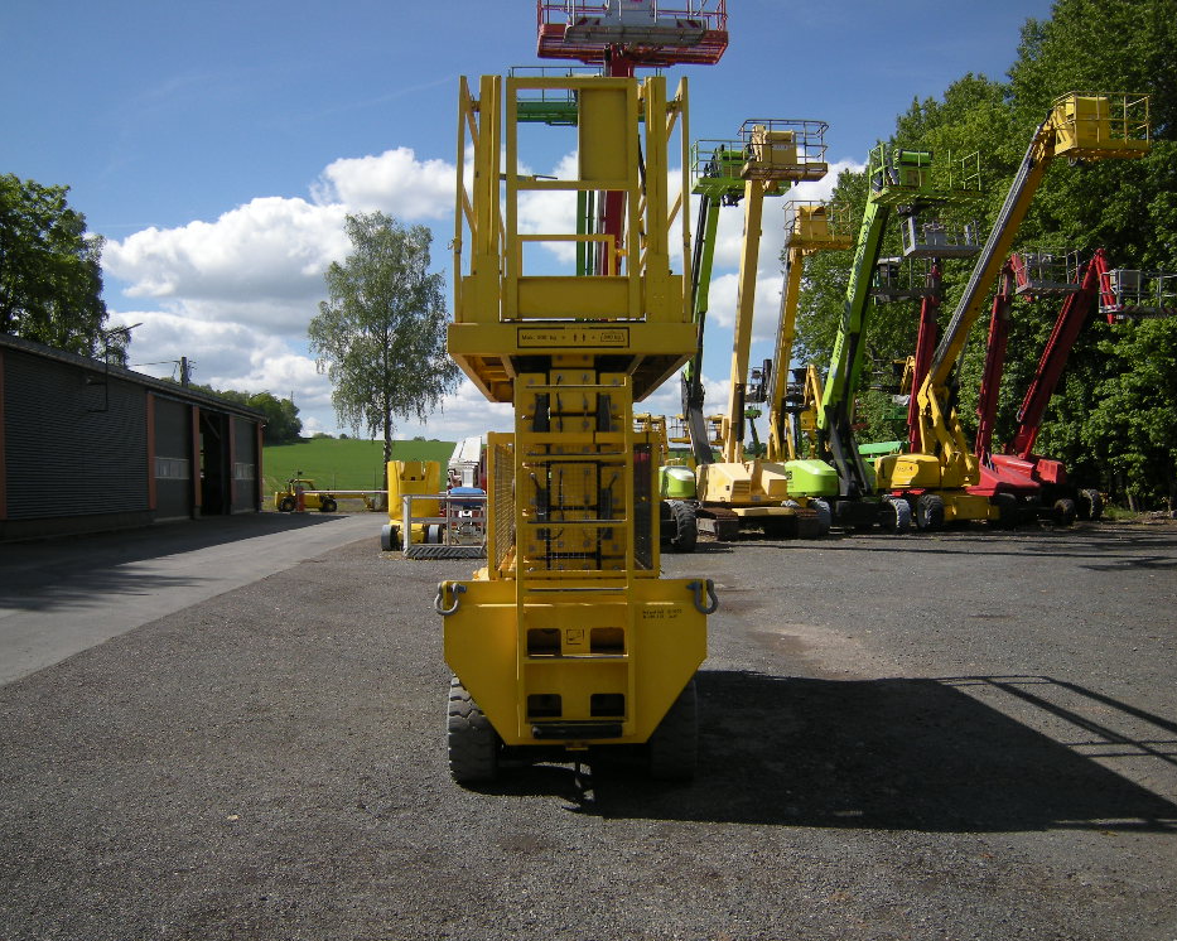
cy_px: 474
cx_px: 563
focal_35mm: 30
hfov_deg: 58.8
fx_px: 1045
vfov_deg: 48.5
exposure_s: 1/344
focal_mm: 4.7
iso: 64
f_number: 5.6
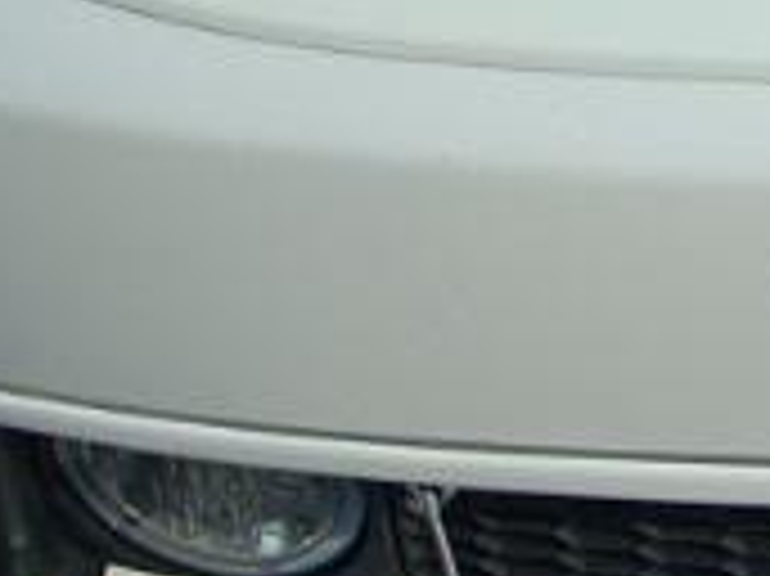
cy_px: -148
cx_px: 1126
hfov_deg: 8.7
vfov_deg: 6.6
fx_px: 4935
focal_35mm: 222
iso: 64
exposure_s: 1/594
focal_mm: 6.2
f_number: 5.6
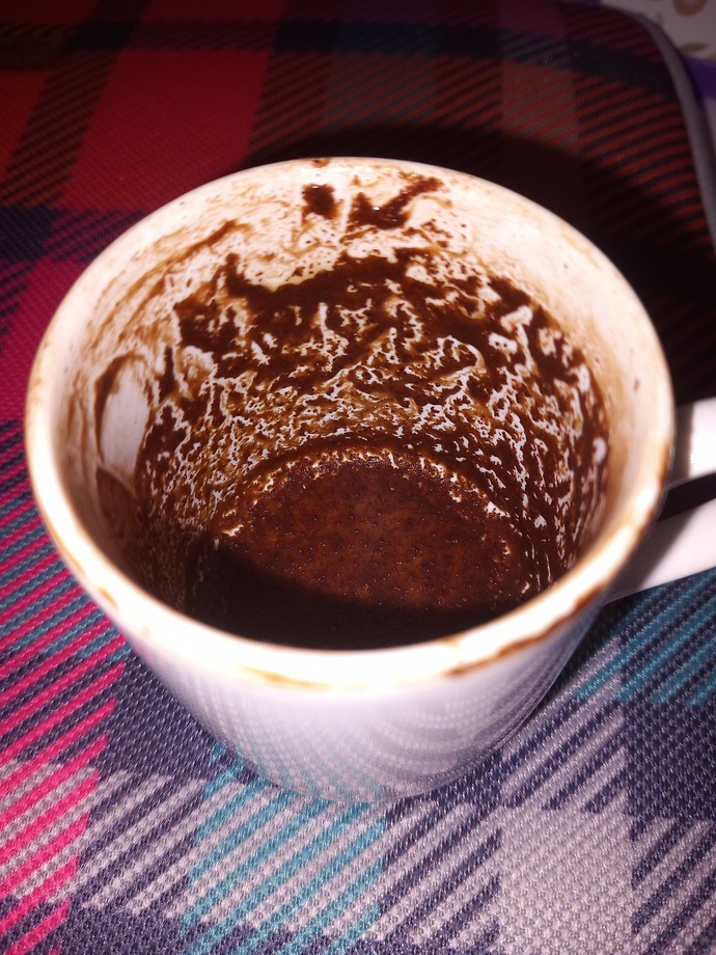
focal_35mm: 27
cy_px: 478
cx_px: 358
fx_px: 745
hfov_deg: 51.4
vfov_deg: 65.3
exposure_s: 1/100
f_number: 1.8
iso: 32
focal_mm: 4
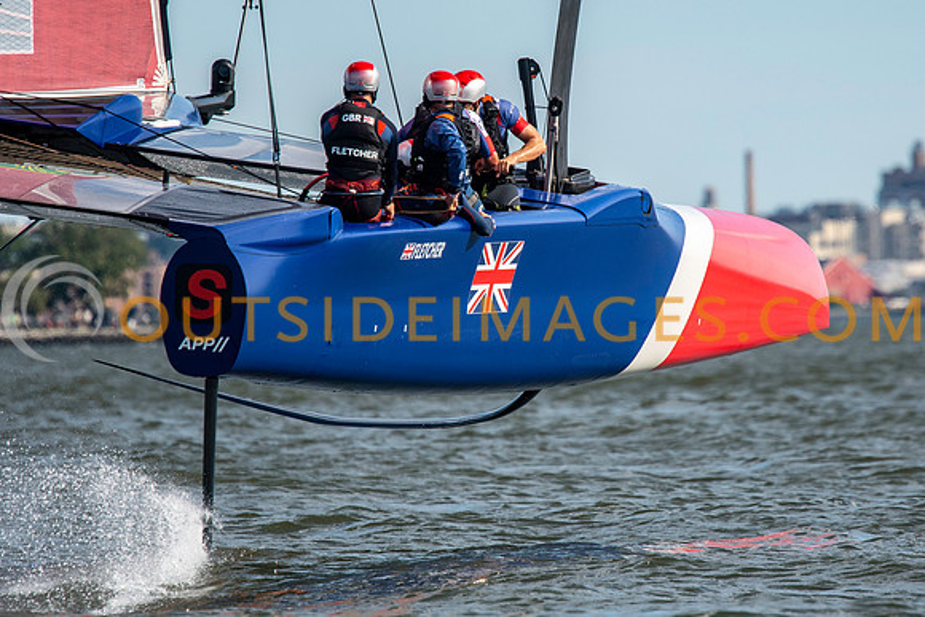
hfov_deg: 2.8
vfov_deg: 1.9
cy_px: 261
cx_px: 534
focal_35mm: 727
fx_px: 18694
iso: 500
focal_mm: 420
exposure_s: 1/2000
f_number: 5.6
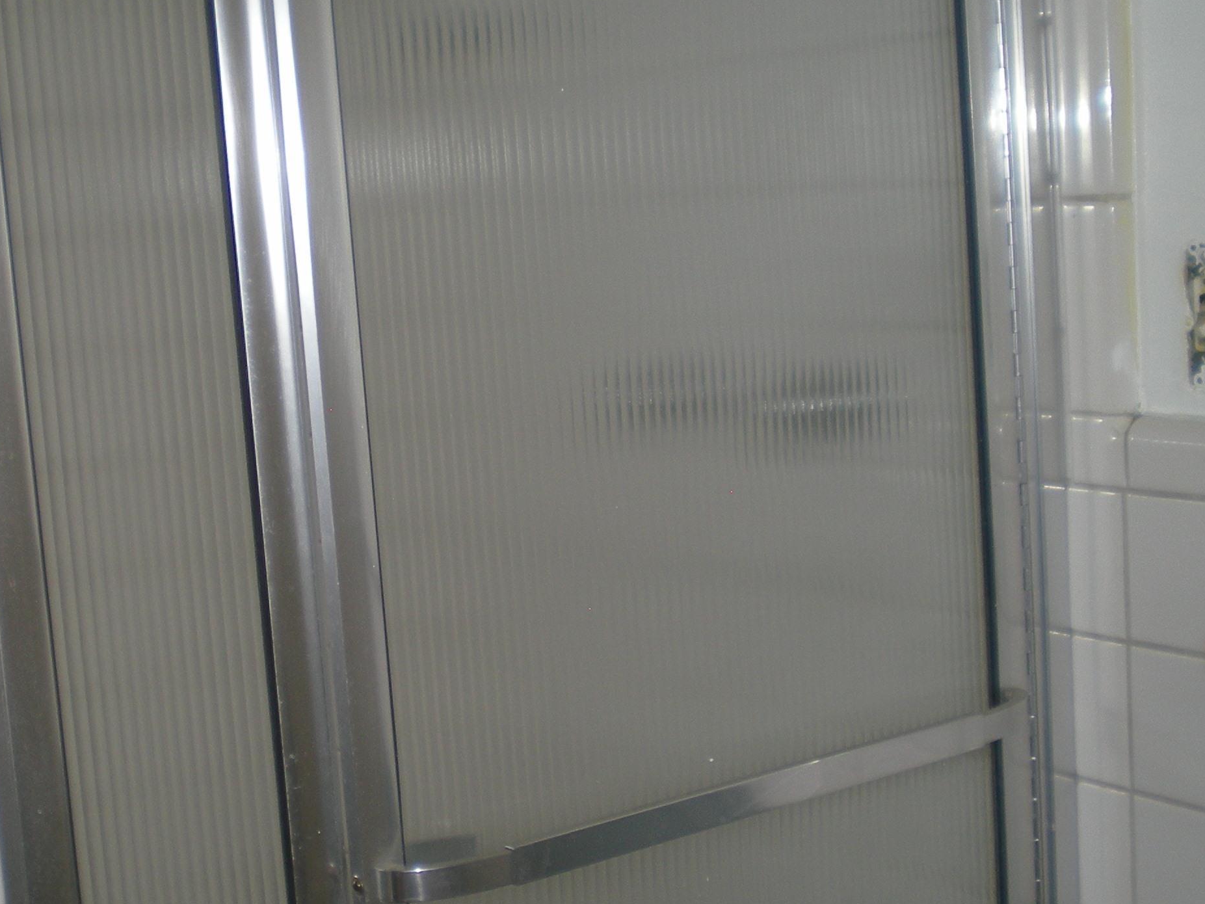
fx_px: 2193
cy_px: 463
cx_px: 451
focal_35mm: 63
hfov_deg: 30.6
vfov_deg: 23.3
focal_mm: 6.3
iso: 50
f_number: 3.1
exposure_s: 1/60
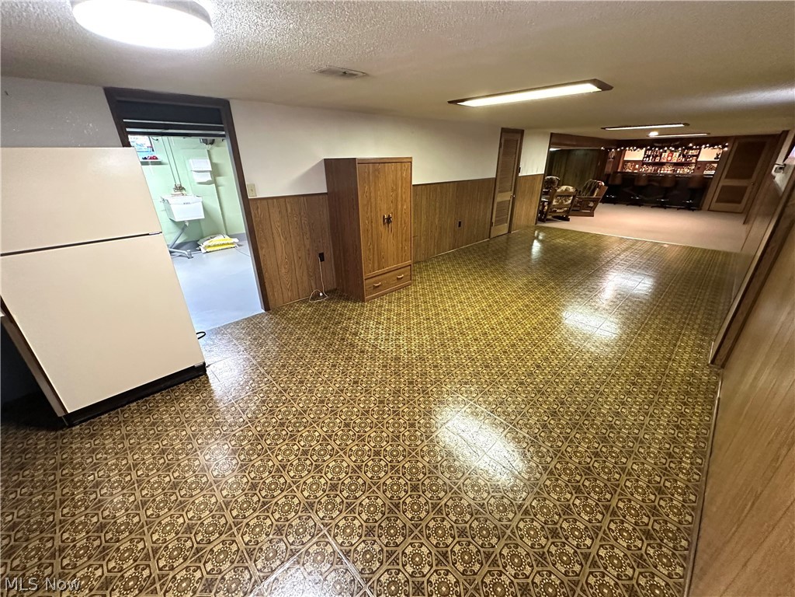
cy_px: 298
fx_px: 322
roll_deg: +0.3
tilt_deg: -23.6
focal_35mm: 14
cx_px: 398
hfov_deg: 102.1
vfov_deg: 85.7
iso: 640
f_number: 2.2
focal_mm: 2.22
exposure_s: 1/40
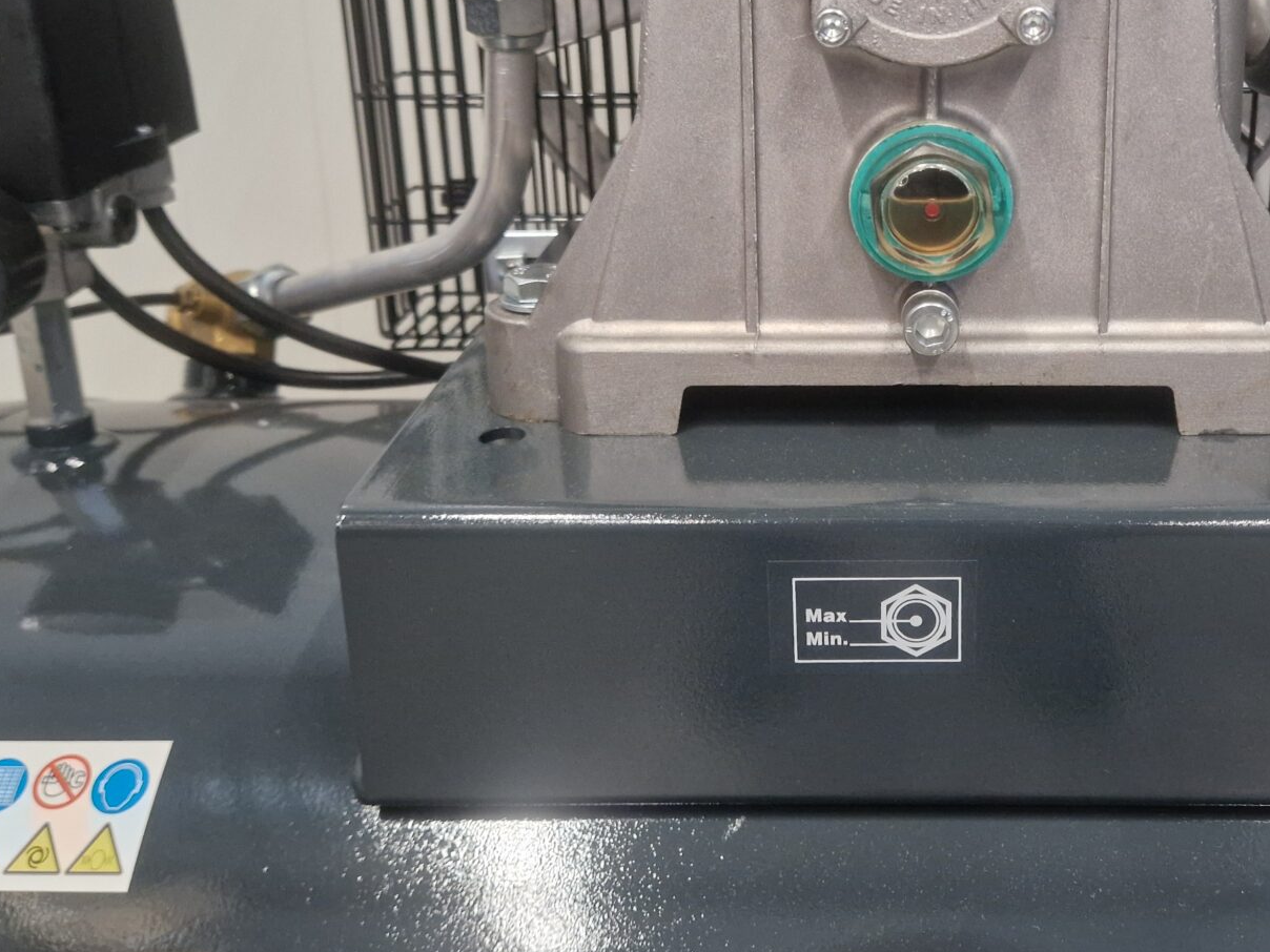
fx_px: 1431
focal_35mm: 39
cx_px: 851
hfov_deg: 47.1
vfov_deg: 36.2
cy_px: 272
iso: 640
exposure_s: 1/100
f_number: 1.8
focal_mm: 5.4
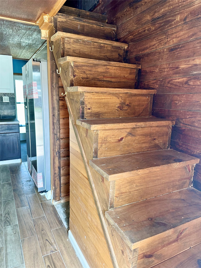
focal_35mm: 24
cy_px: 134
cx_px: 100
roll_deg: -1.5
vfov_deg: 71.6
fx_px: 186
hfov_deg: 56.8
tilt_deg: -7.7
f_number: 1.78
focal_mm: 6.86
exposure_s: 1/121
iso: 250
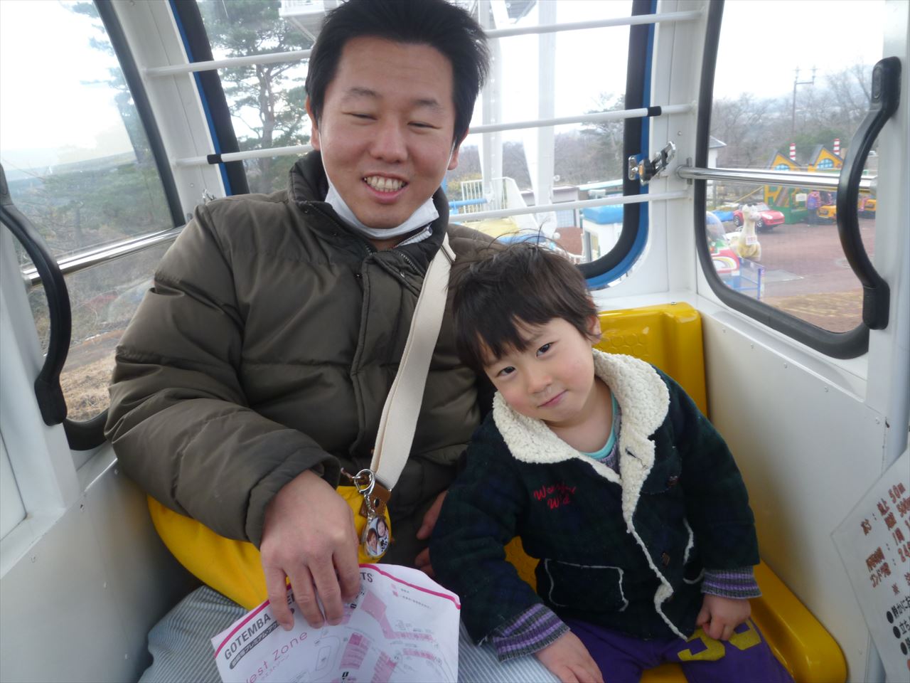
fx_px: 657
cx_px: 455
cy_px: 342
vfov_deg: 54.9
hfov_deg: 69.4
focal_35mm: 25
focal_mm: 4.5
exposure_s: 1/80
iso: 80
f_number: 2.8
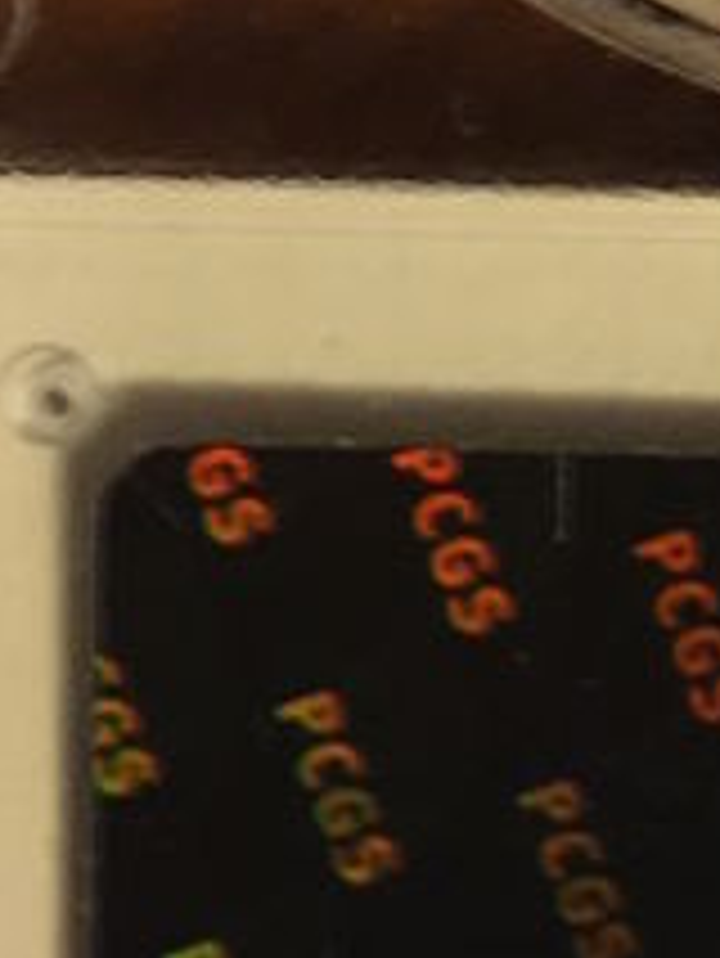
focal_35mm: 136
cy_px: -382
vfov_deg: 13.8
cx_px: 1215
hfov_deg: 10.4
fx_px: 3768
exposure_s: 1/20
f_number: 2.2
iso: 250
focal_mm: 4.15
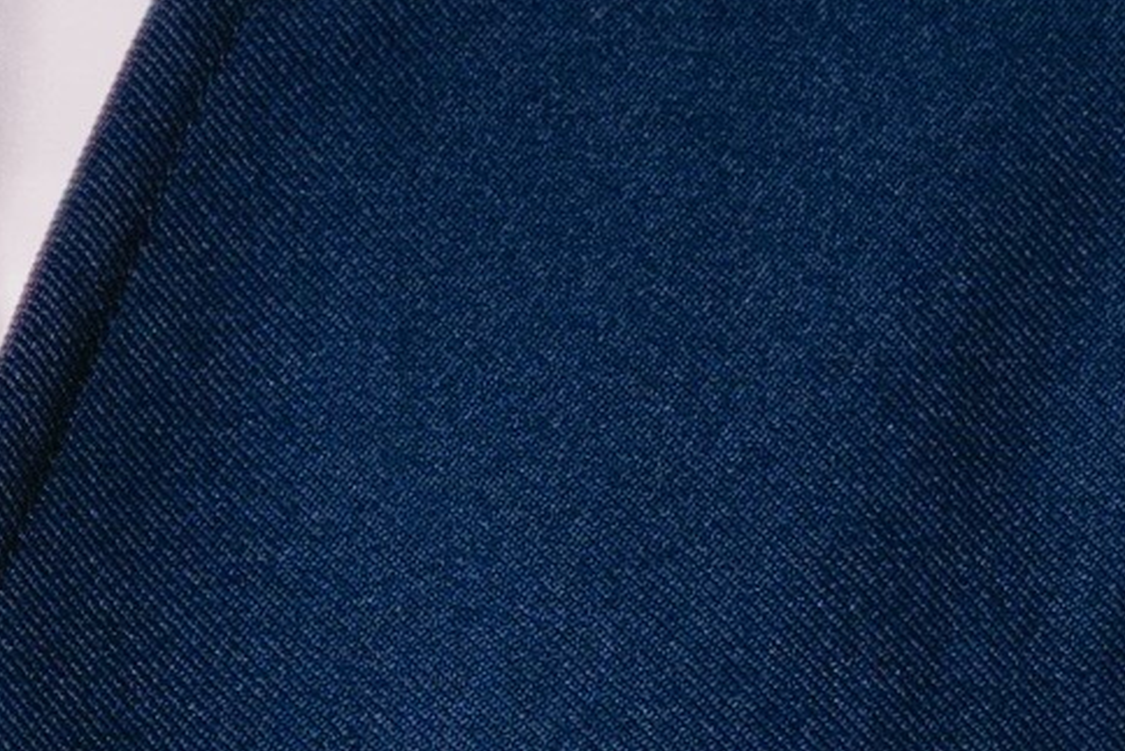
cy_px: -1774
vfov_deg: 1.8
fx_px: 23756
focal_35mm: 760
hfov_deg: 2.7
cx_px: -590
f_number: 4.5
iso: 160
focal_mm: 105
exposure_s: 1/125
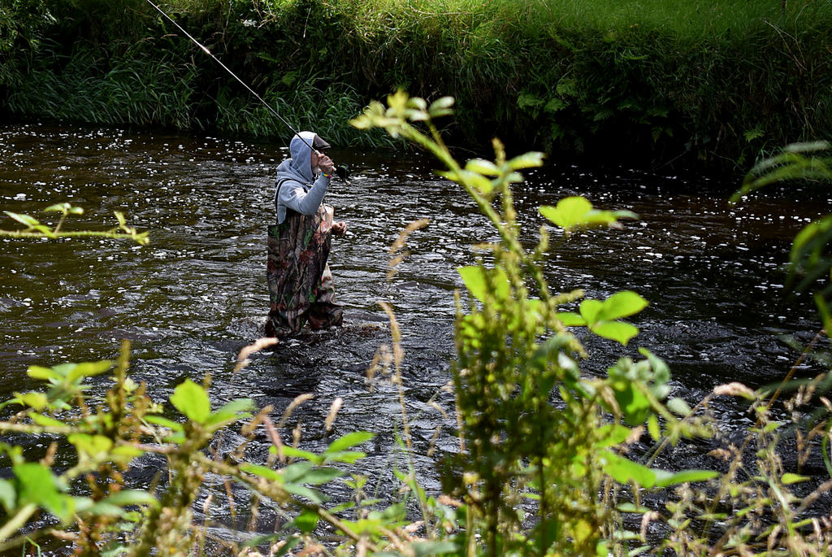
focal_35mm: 82
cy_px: 278
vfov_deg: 16.6
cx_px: 416
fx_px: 1909
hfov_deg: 24.6
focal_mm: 55
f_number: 5.6
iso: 500
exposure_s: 1/1000
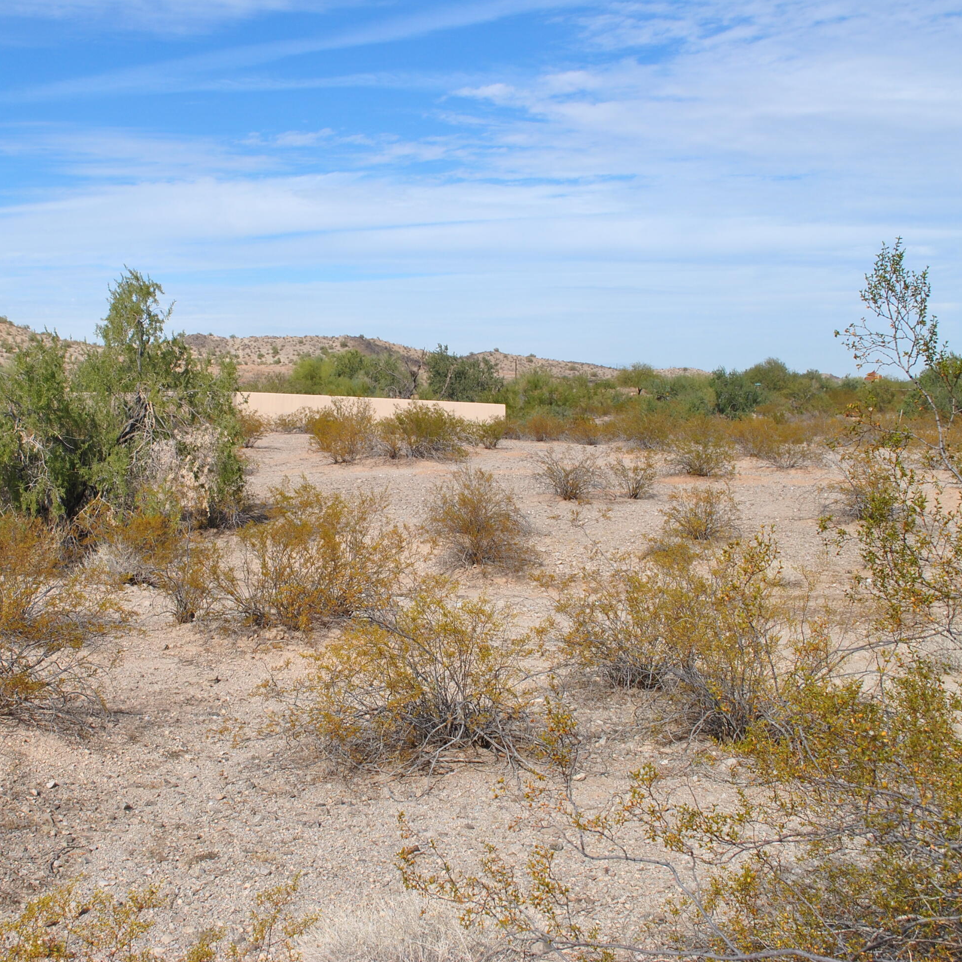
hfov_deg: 39.8
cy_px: 481
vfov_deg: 40.0
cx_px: 367
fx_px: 1321
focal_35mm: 42
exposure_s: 1/250
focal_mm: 22
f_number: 10
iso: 125
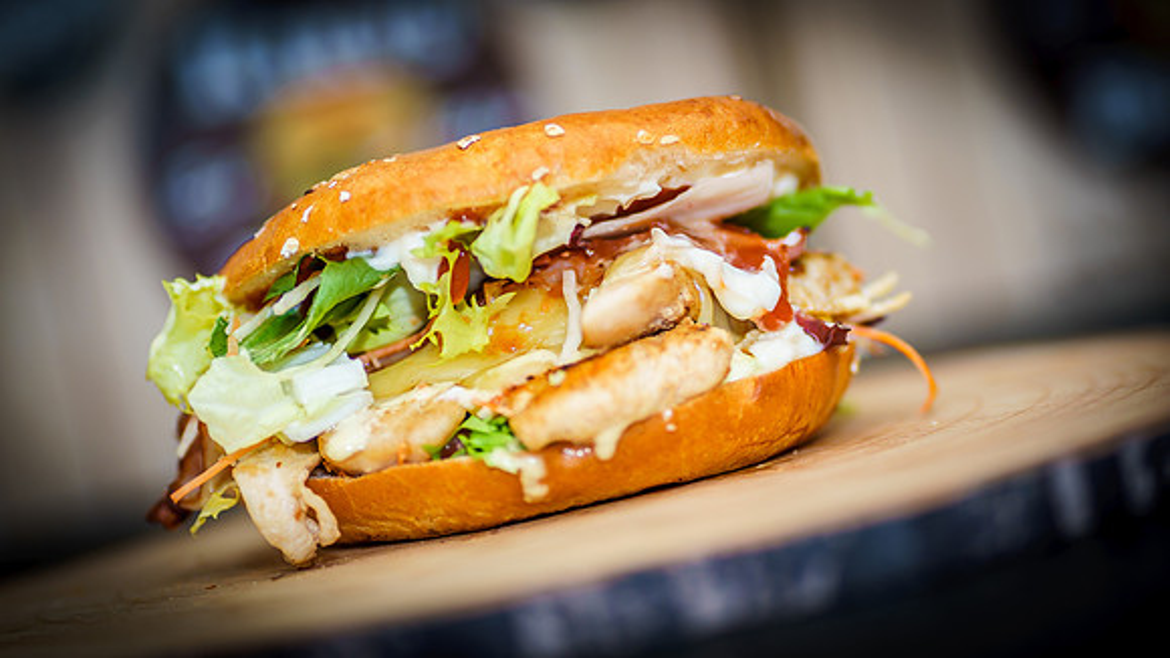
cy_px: 242
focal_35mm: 125
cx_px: 642
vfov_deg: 9.7
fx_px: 3885
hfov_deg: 17.1
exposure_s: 1/80
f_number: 1.8
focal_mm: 85
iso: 100
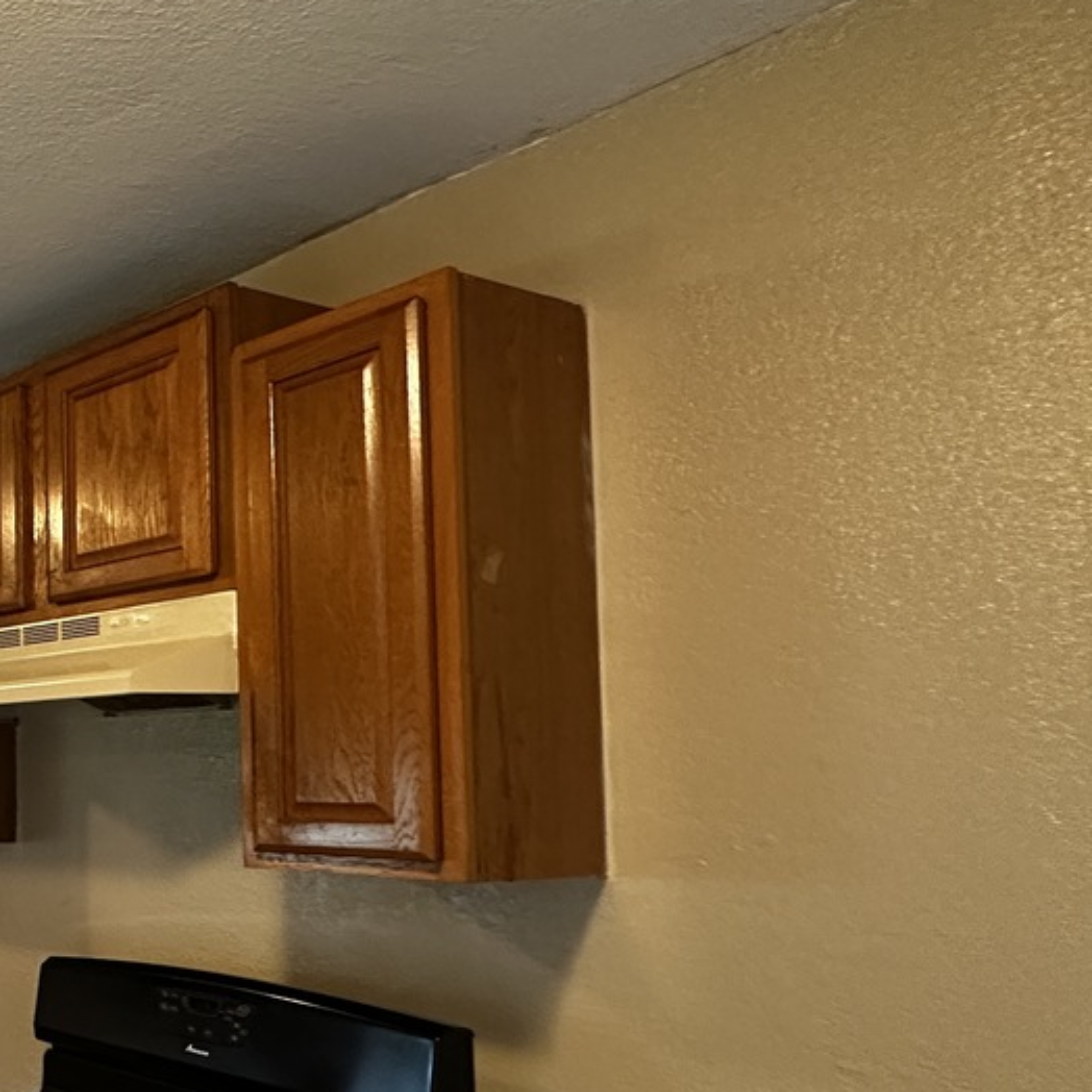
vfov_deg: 47.6
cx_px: -404
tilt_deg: +3.1
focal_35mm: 34
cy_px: 729
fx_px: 1213
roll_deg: -0.8
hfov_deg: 32.5
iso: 500
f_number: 2.2
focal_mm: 2.22
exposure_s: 1/60
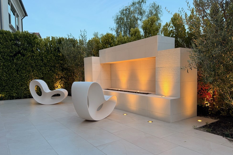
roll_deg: +1.0
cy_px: 82
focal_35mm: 26
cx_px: 115
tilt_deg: -2.6
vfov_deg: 49.5
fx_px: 168
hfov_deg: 69.4
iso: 100
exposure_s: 1/120
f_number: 1.78
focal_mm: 6.76
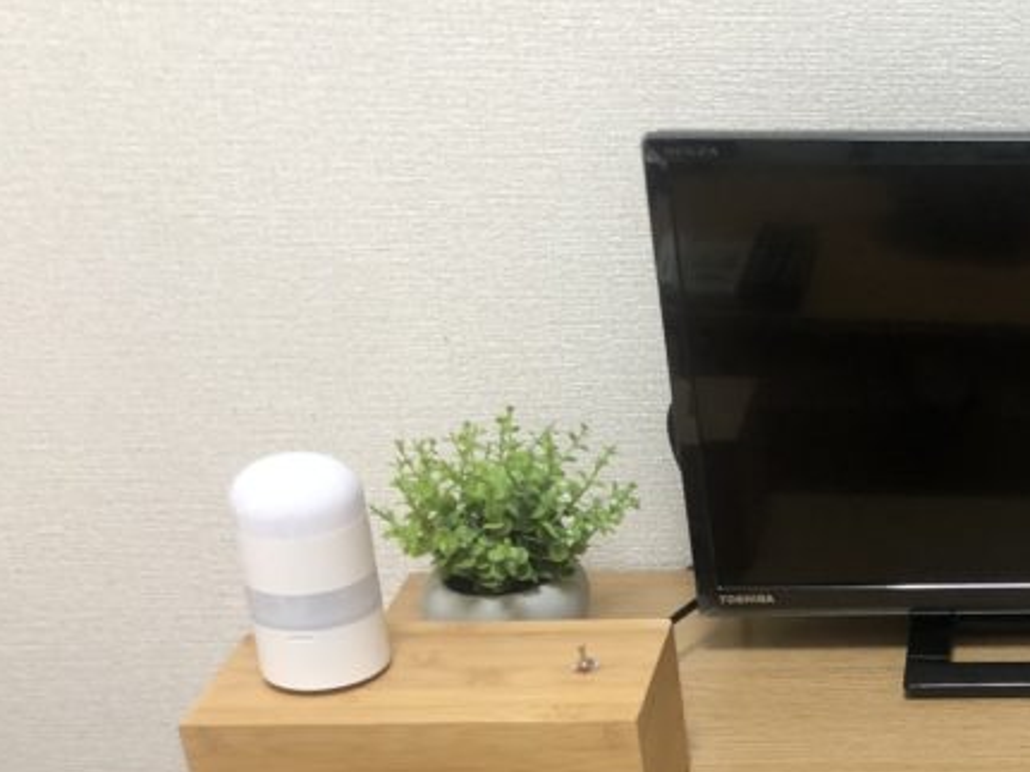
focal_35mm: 65
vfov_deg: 22.0
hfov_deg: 26.9
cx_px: 1183
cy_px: 698
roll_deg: -0.6
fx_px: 1934
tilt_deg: -29.4
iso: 40
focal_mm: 4
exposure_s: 1/15
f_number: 1.8
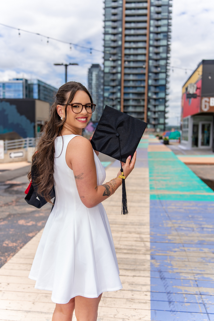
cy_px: 160
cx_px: 107
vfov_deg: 55.8
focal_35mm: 34
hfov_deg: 38.9
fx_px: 303
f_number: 2.8
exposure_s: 1/1000
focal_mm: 34
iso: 100
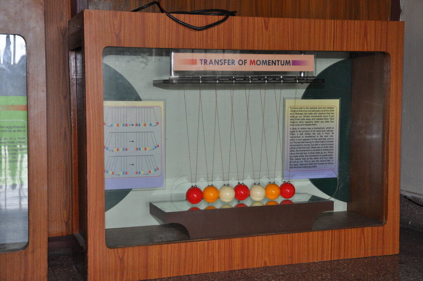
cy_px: 140
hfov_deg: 35.1
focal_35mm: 57
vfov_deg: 23.7
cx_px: 212
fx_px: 669
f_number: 4.8
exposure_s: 1/60
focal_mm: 38
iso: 640
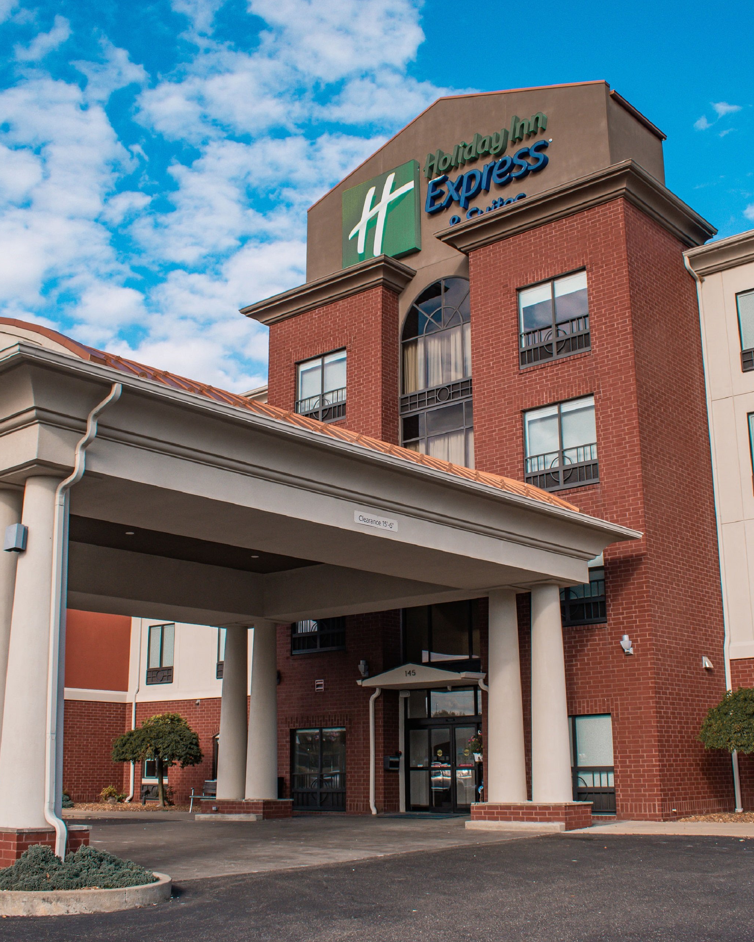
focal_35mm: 39
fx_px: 1088
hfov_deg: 38.2
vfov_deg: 46.8
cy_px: 471
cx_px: 394
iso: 100
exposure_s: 1/200
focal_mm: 18
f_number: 9
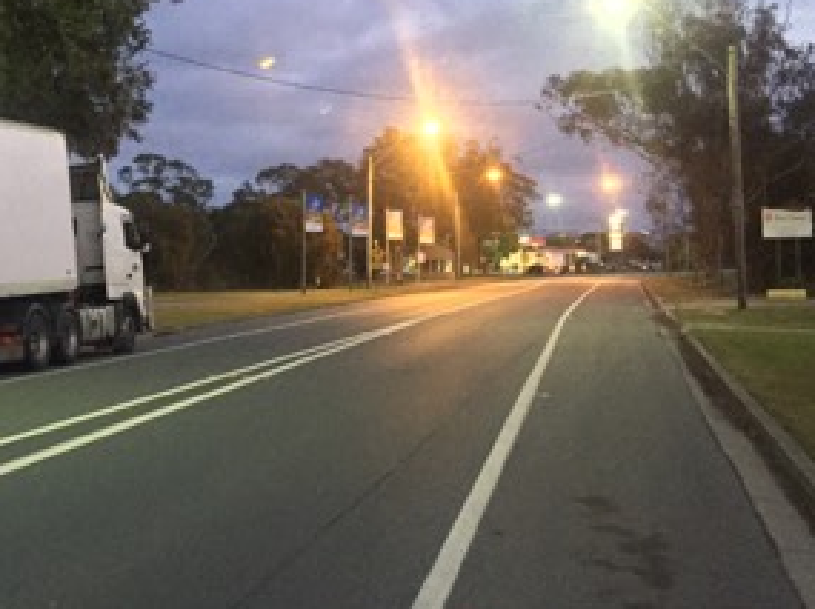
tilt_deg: +1.8
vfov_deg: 27.4
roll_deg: +0.5
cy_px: 240
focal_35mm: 53
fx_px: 1246
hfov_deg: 34.4
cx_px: 100
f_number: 2.2
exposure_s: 1/15
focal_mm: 4.15
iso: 400
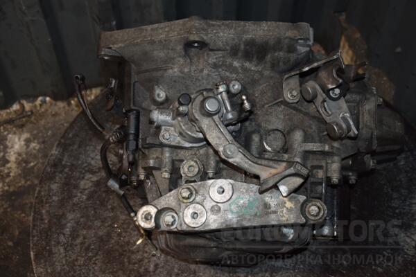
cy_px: 138
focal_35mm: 63
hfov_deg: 31.9
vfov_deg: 21.6
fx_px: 728
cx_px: 208
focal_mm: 42
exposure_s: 1/60
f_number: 4.8
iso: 800
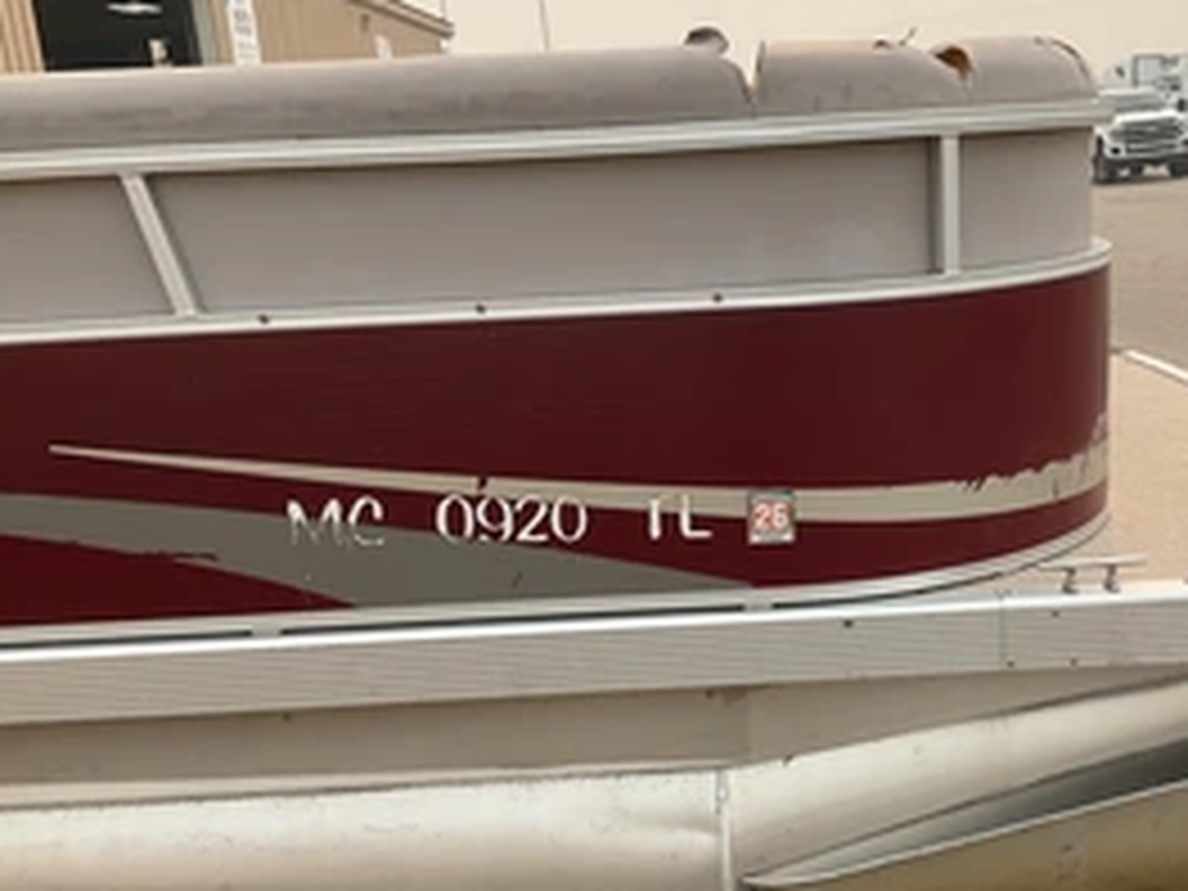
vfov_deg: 32.8
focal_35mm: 44
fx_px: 1510
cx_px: 801
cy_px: 536
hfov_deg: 42.3
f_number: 1.8
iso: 25
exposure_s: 1/1144
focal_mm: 3
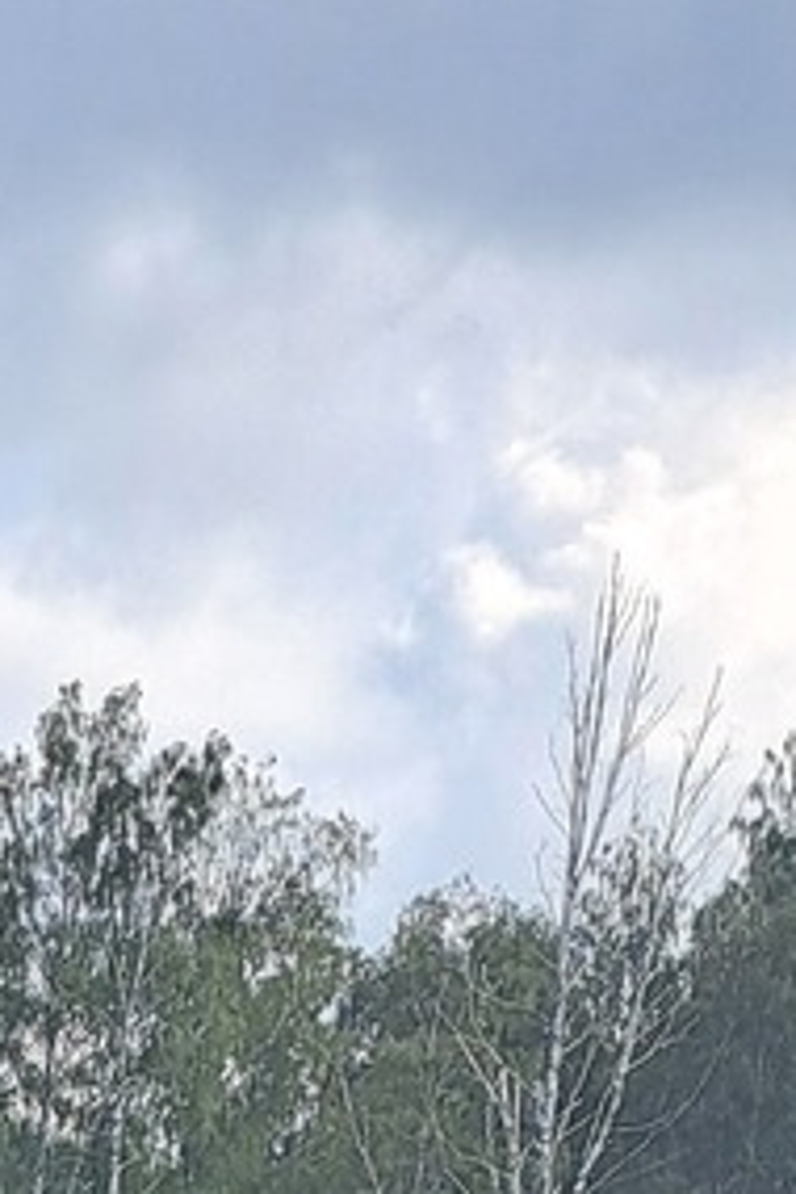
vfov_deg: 11.9
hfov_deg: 8.6
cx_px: -1332
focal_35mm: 140
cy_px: 2857
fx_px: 4643
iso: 50
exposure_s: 1/511
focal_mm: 5.23
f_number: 1.8
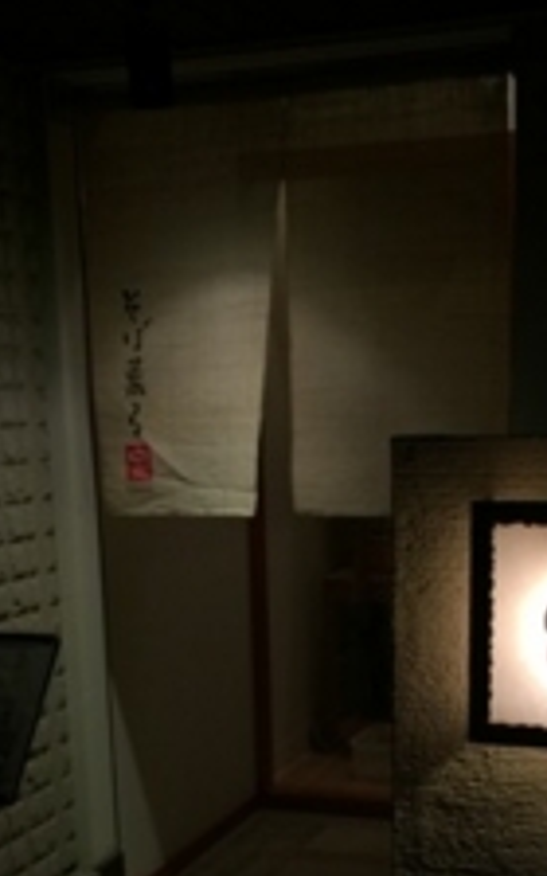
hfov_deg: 23.5
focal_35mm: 55
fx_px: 1312
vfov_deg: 35.8
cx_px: 340
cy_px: 692
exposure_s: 1/30
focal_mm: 4.15
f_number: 2.2
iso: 50
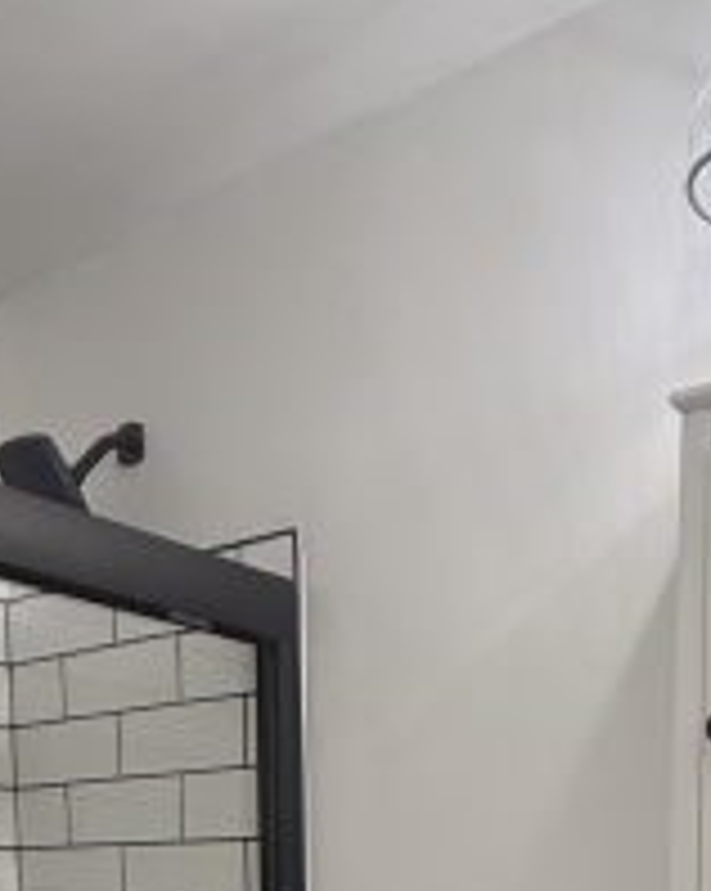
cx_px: 590
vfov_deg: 32.0
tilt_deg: -7.8
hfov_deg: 31.7
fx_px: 1212
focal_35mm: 46
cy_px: 1123
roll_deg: -1.6
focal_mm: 2.22
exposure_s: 1/60
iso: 200
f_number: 2.2
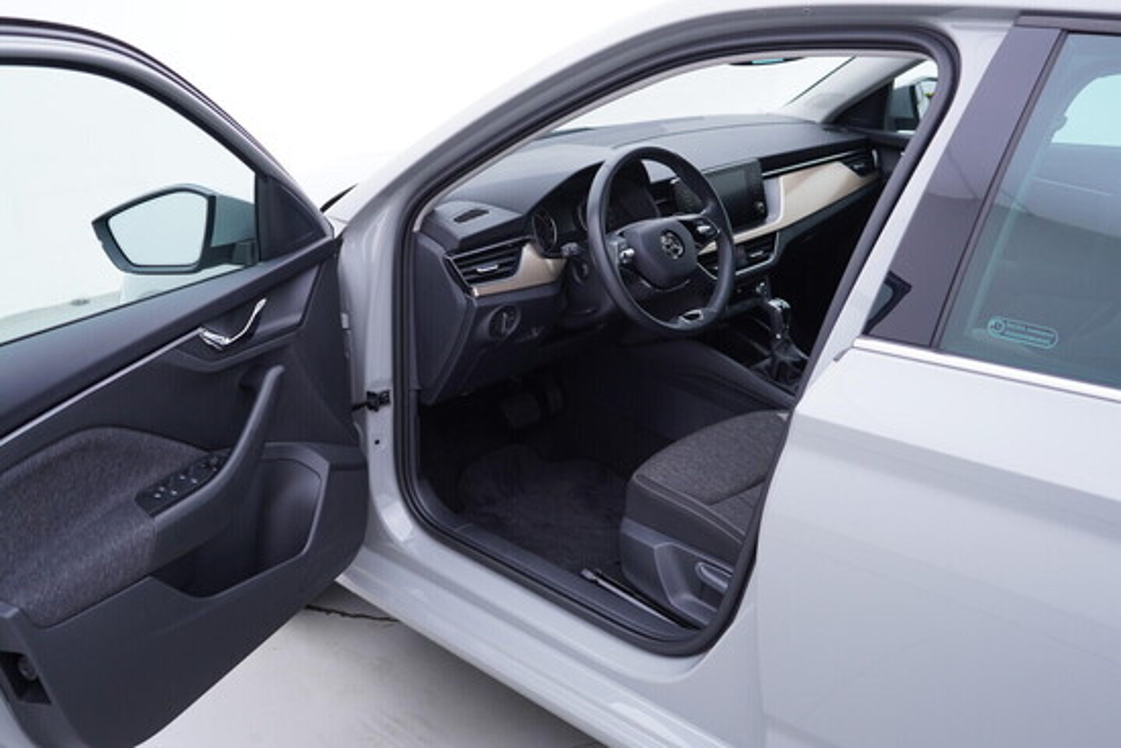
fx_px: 1121
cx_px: 560
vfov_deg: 36.9
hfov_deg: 53.1
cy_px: 374
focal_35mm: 36
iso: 125
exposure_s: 1/40
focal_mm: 24
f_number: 2.8
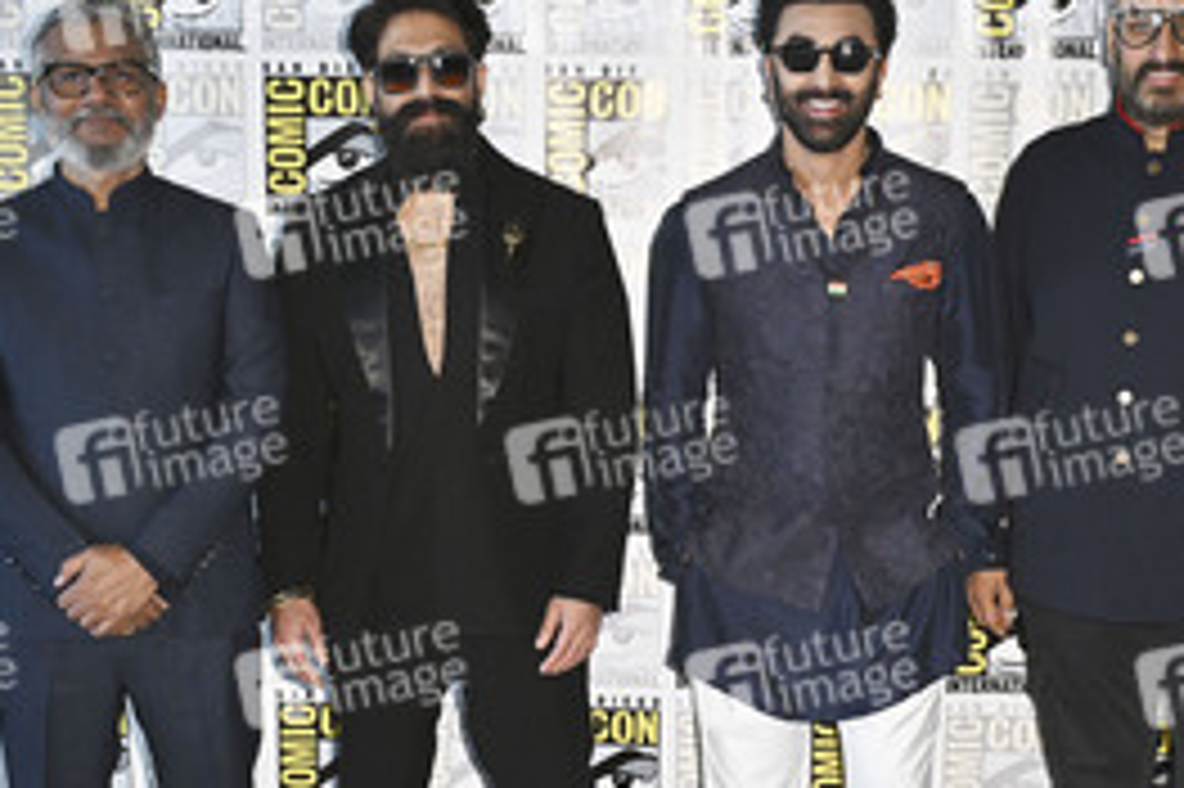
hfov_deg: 33.4
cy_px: 563
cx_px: 682
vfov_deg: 22.4
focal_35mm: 60
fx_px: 1972
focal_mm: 35
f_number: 4.5
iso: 1250
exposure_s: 1/250
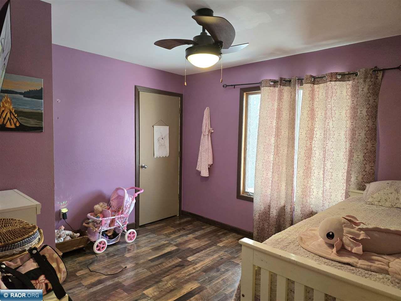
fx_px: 266
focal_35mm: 23
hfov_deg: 73.9
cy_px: 150
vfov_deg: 58.9
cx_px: 200
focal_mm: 6.3
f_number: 1.7
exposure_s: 1/120
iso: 500
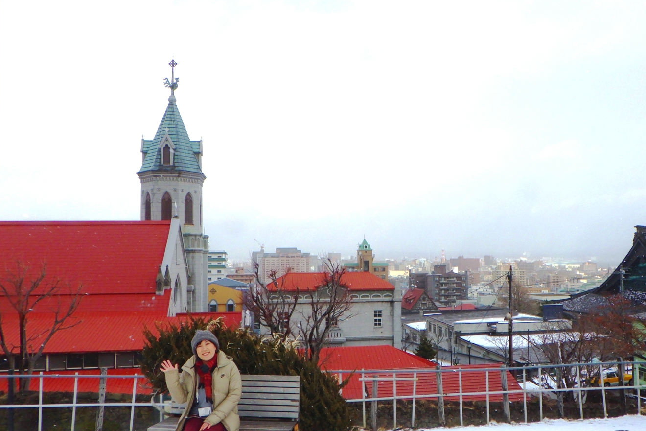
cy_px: 247
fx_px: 467
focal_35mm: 26
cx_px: 363
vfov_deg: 49.4
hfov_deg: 69.1
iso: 125
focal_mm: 5
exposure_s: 1/1250
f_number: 4.2
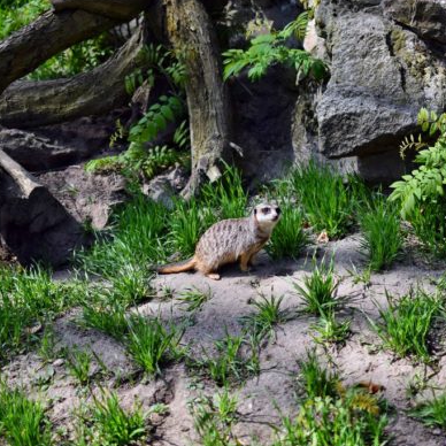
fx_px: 1074
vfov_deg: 23.4
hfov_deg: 23.4
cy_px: 240
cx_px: 268
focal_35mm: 74
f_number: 1.8
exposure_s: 1/2000
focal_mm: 35
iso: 100
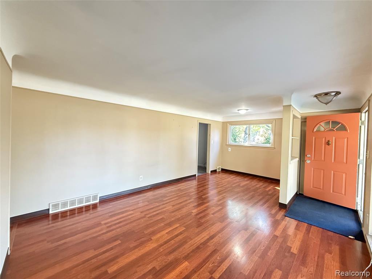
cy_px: 140
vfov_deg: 85.7
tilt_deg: -0.5
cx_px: 186
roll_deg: -1.5
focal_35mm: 14
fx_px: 150
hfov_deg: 102.1
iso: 800
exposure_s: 1/60
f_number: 2.2
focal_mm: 2.22
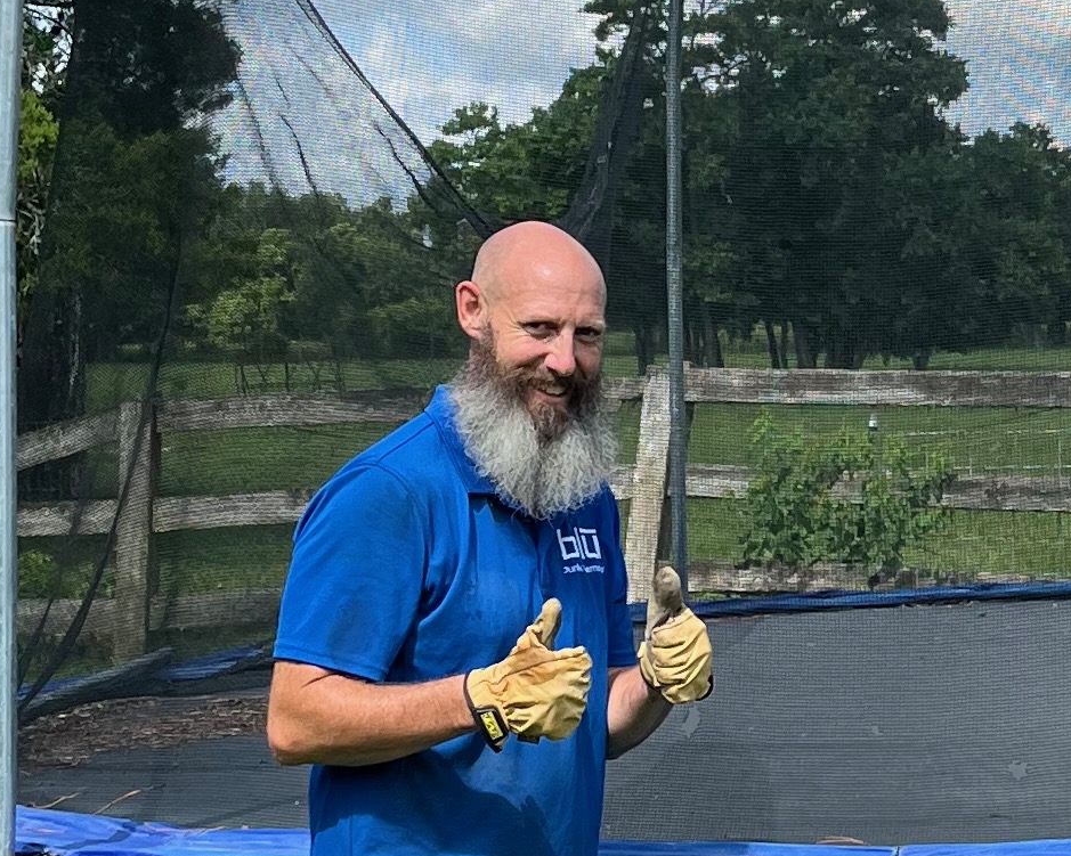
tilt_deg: -2.0
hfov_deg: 17.2
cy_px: 317
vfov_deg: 14.1
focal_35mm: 109
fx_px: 3455
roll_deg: +2.5
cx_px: 1055
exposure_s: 1/2688
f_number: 1.6
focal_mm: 5.1
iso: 50
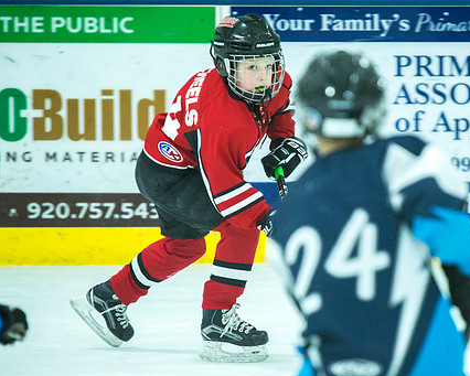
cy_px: 214
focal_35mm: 534
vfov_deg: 2.9
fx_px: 7430
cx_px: 341
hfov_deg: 3.6
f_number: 5.6
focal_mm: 360
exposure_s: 1/500
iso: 6400
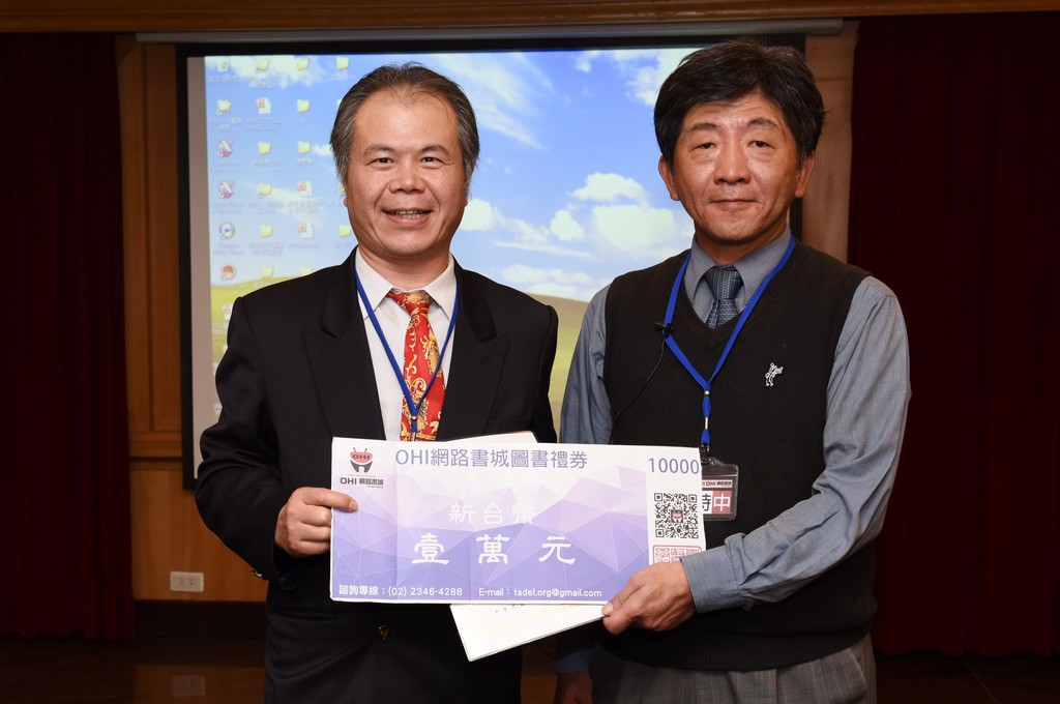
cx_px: 530
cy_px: 352
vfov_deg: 35.0
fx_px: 1117
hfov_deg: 50.7
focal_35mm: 38
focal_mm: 38
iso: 800
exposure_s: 1/100
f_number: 6.3
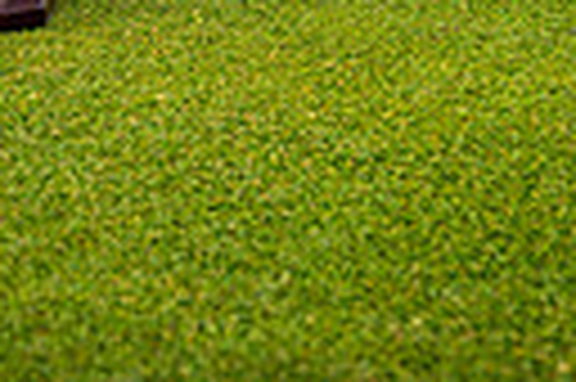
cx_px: 22
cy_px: -481
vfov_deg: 9.6
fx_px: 2061
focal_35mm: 129
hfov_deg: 15.7
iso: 250
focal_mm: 28.5
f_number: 8
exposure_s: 1/250
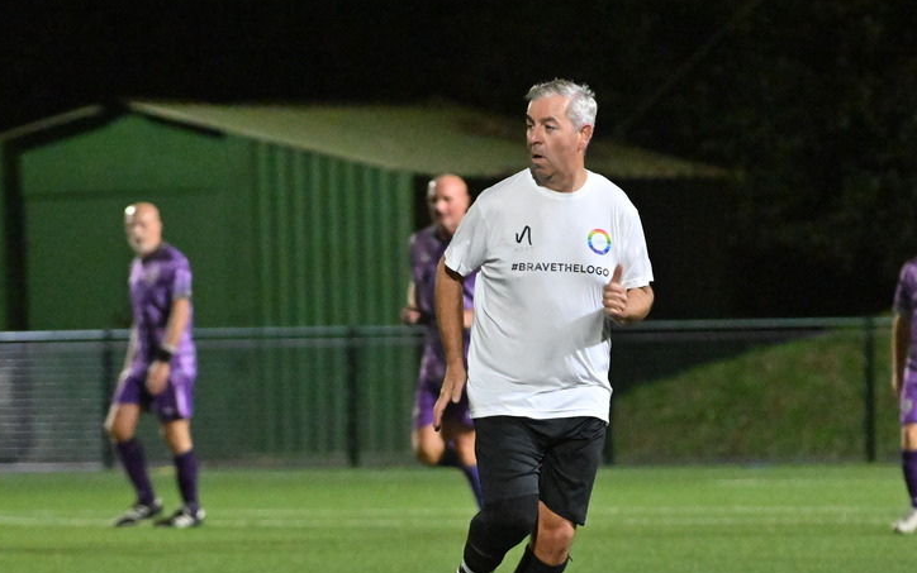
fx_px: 10550
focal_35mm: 422
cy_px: 415
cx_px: 436
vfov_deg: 3.1
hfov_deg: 5.0
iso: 8000
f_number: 6.3
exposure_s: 1/500
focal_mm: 200
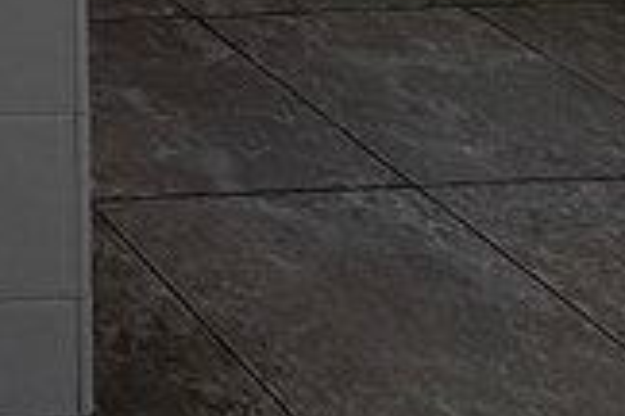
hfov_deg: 15.3
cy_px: -801
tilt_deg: +0.9
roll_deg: +1.4
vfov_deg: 10.7
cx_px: -779
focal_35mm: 92
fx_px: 1597
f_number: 2.2
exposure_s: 1/120
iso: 80
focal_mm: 2.22
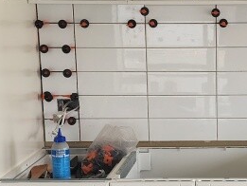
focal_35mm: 91
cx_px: 227
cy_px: 144
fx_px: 650
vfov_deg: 16.2
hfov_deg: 21.0
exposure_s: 1/180
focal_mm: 6.4
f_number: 1.8
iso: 40
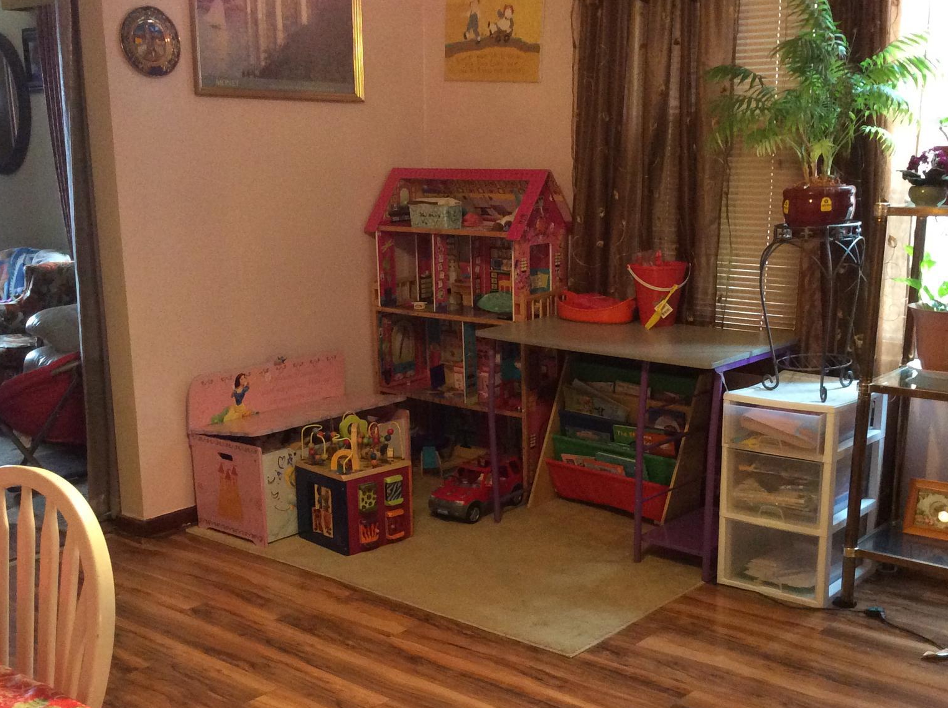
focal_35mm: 43
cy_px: 423
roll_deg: +1.2
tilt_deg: -13.7
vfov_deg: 33.4
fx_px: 1176
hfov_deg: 43.9
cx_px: 480
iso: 320
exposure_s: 1/20
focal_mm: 3.3
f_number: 2.4
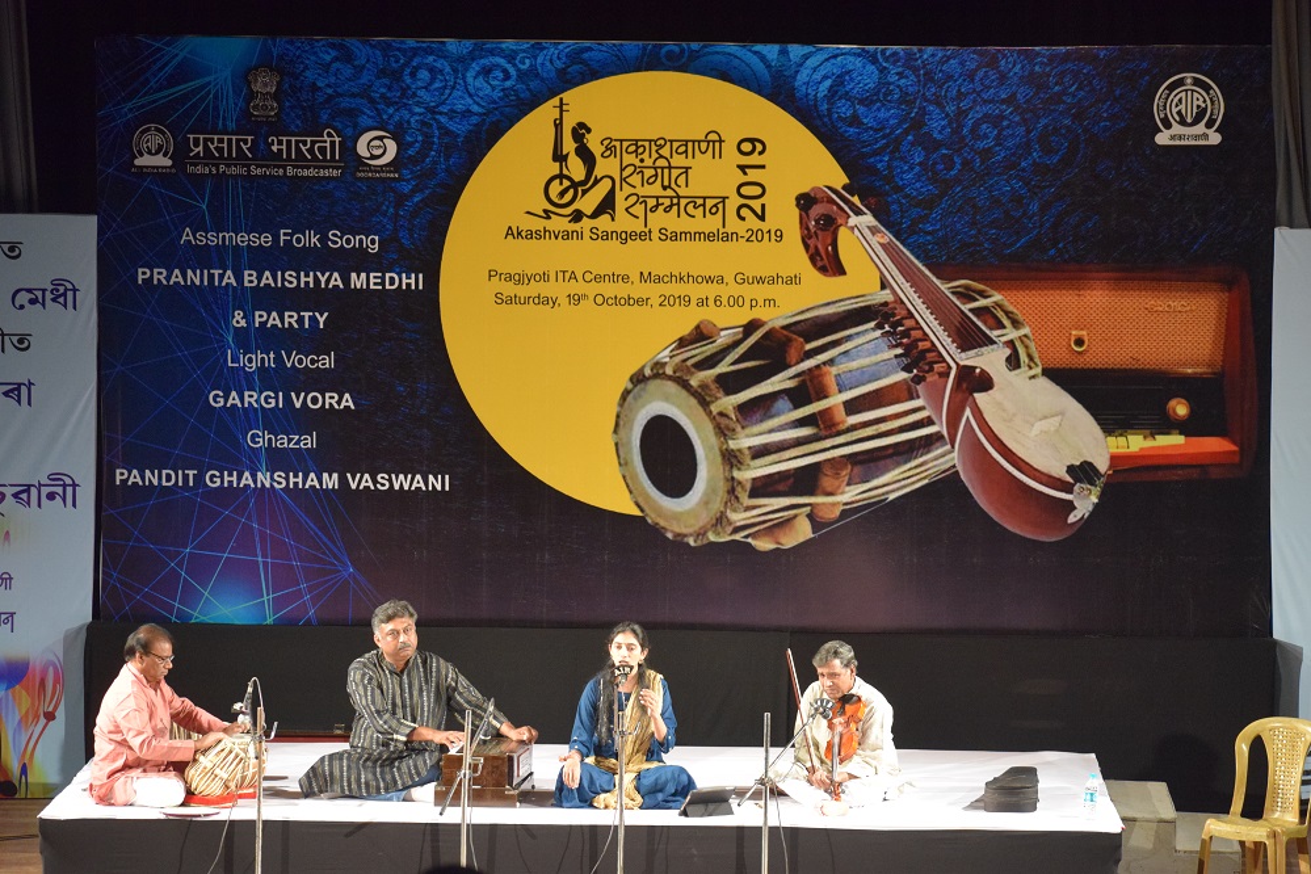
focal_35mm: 142
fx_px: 5189
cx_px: 656
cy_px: 437
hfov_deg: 14.4
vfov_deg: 9.6
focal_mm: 95
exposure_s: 1/60
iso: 3600
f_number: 4.8
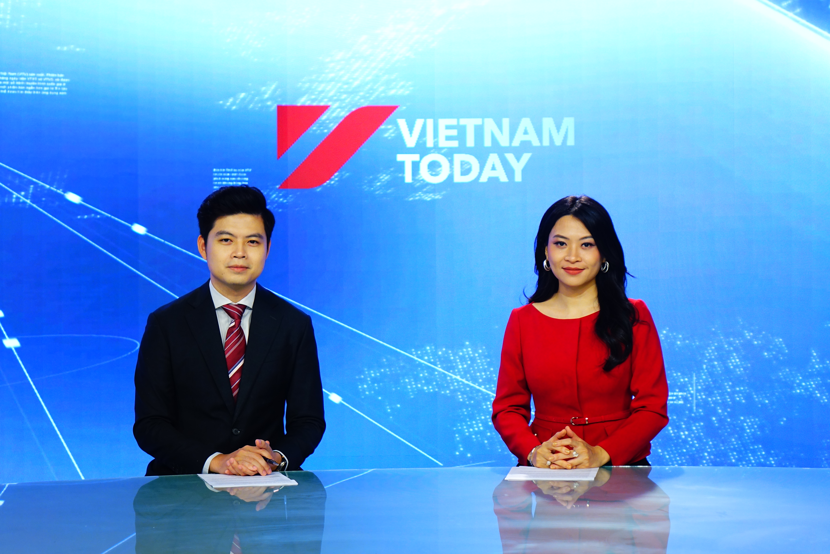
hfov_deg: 27.7
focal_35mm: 73
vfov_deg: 18.7
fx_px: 1683
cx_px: 415
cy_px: 277
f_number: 2.8
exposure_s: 1/125
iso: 400
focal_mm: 26.65
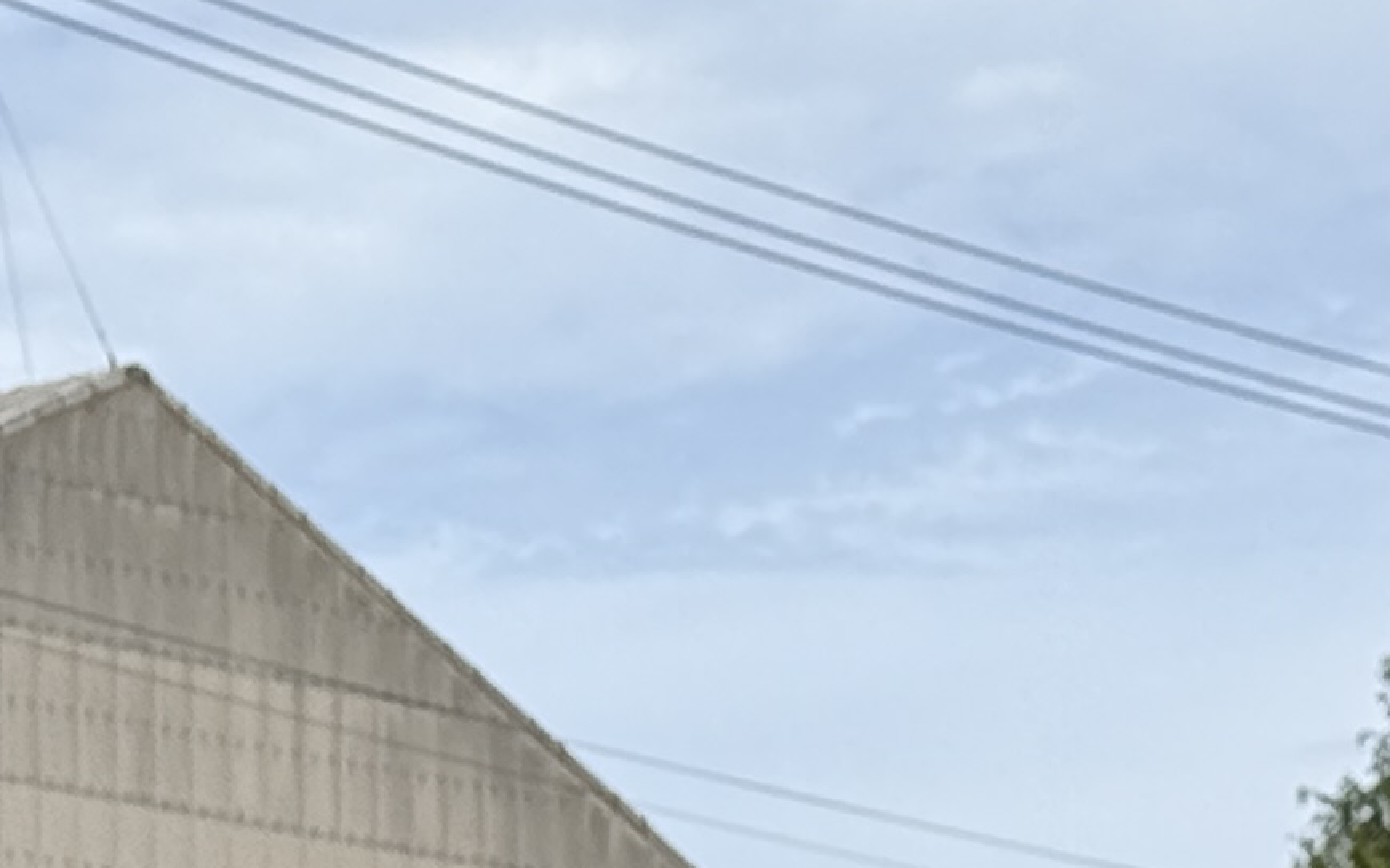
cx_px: -269
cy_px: 1861
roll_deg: -0.2
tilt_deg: +2.9
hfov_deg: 8.8
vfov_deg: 5.4
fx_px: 8940
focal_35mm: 236
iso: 80
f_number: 1.78
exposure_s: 1/3891
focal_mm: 6.76
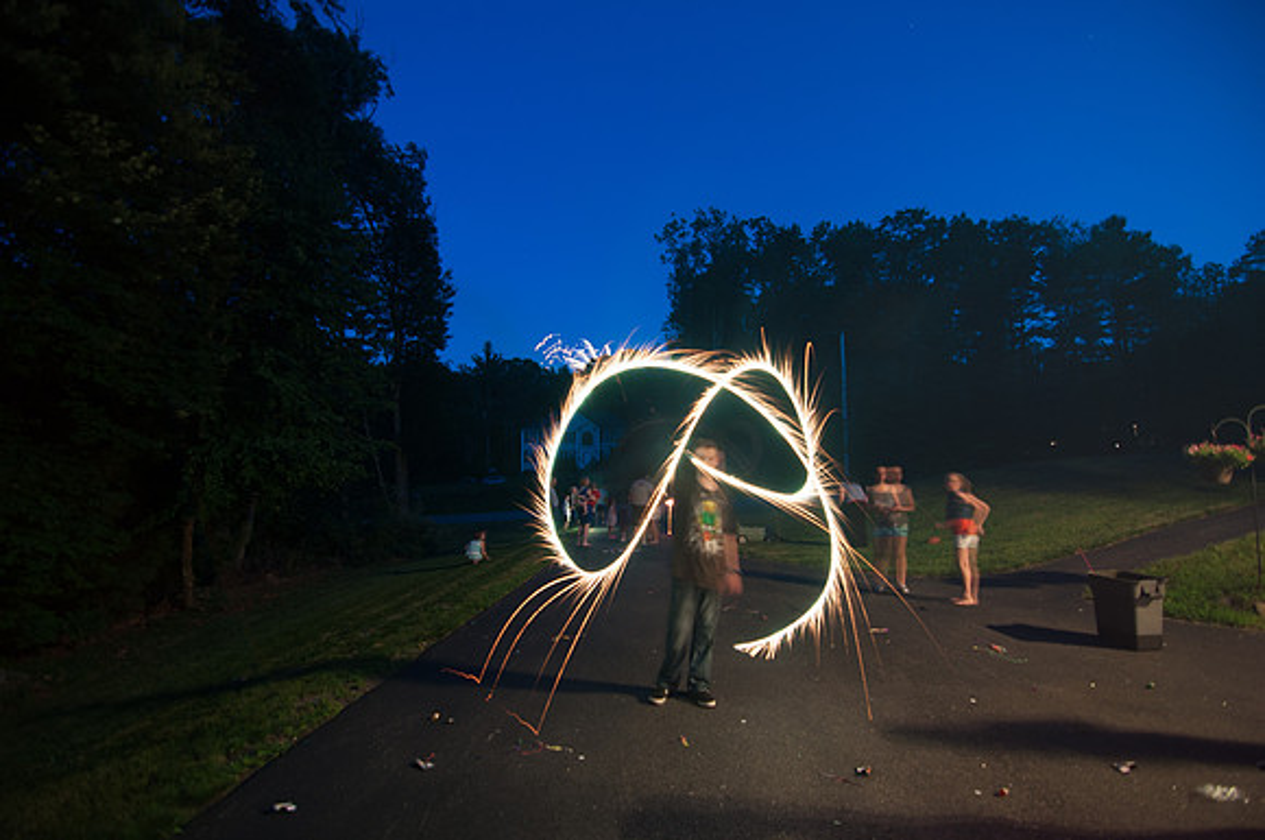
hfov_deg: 95.1
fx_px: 579
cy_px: 420
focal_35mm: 16
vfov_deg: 71.9
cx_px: 632
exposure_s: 2
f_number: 2.8
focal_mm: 11
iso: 200
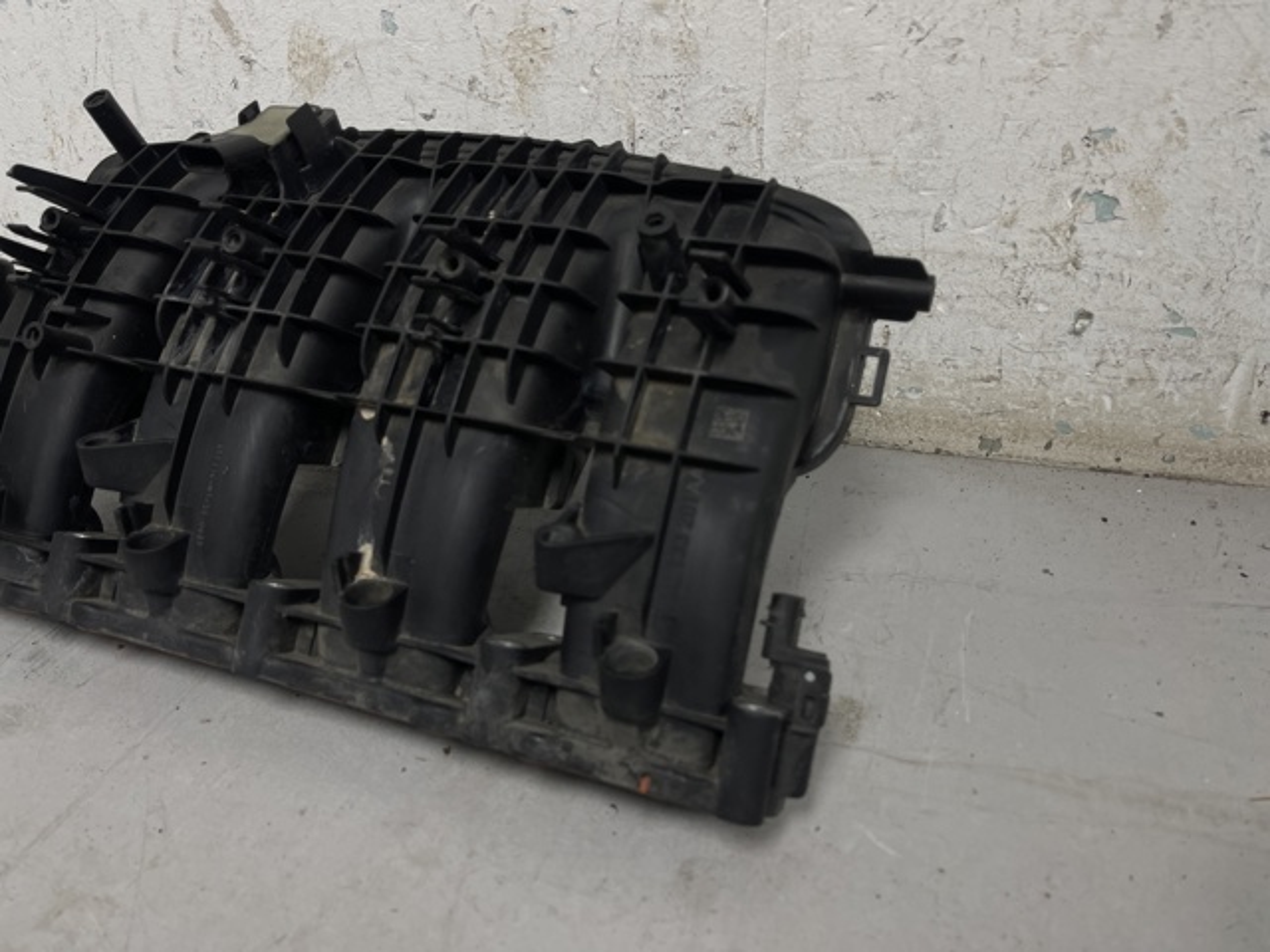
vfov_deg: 54.9
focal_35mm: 25
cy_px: 476
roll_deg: +3.4
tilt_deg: -33.3
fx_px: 917
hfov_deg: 69.4
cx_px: 635
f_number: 1.6
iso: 64
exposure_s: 1/100
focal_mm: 5.1
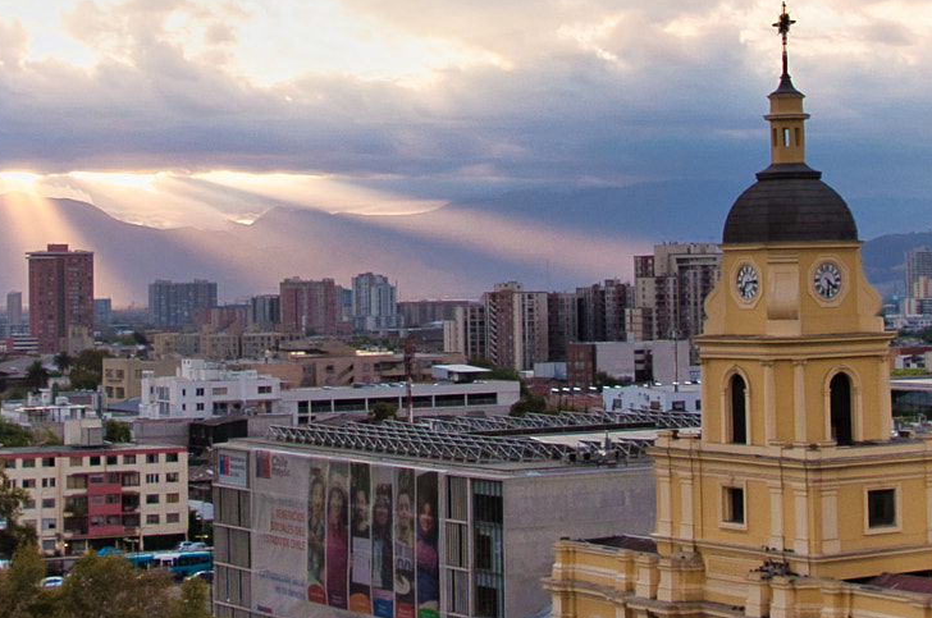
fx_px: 1964
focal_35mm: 76
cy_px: 118
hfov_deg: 26.6
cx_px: 350
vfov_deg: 17.7
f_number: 8
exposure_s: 1/250
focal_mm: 18
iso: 200
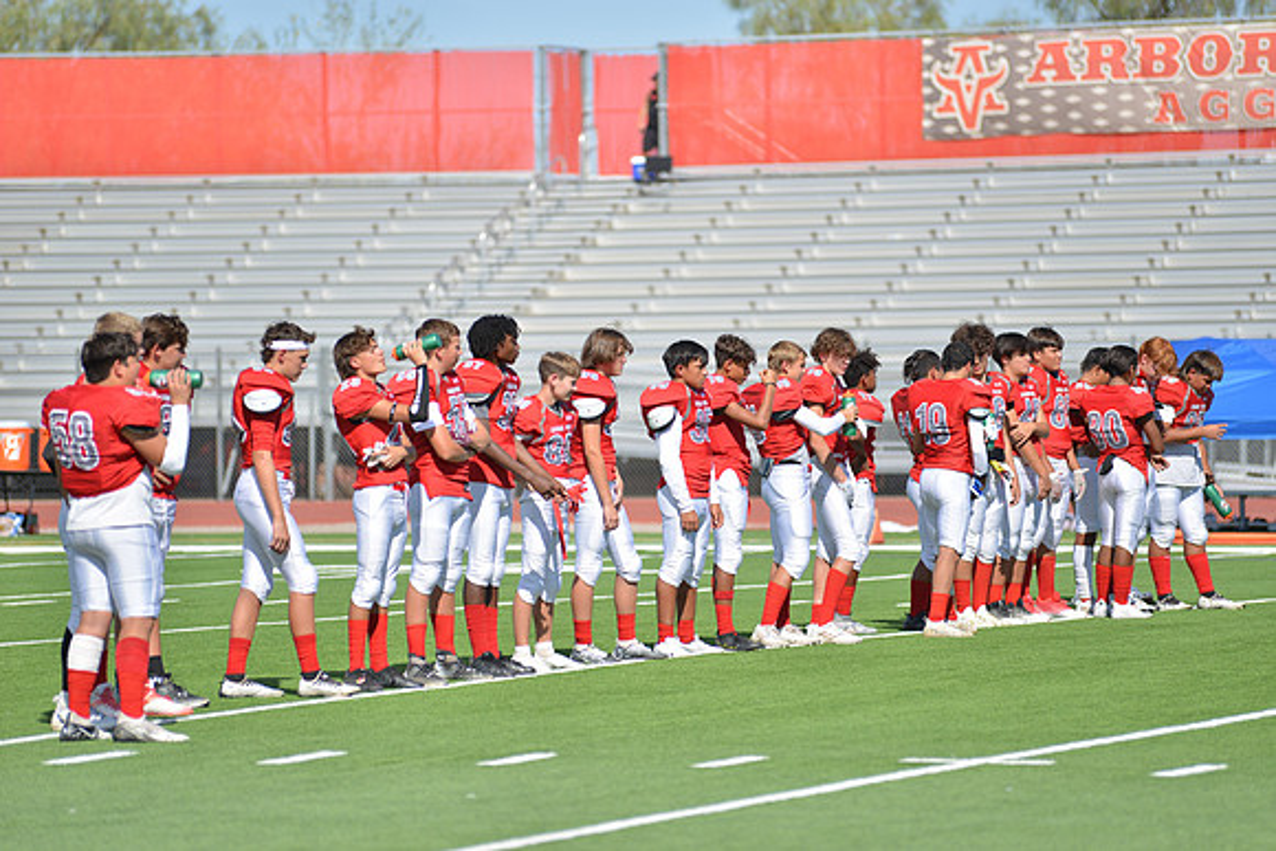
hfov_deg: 10.3
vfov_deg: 6.9
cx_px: 638
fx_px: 7090
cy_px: 426
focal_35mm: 200
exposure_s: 1/1600
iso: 100
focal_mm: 200
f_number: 2.8
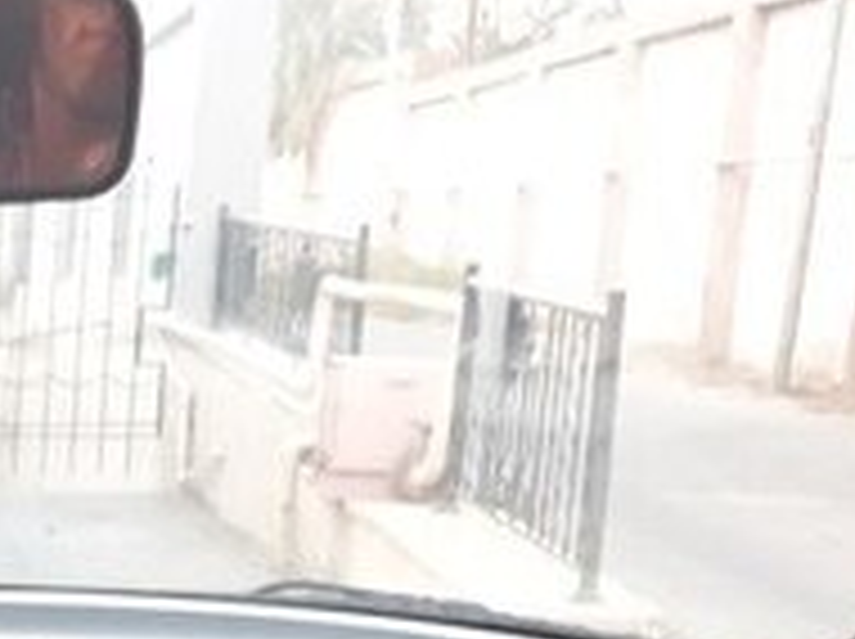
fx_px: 2319
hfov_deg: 18.6
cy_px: 1091
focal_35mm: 94
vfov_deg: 14.2
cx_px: -410
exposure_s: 1/17
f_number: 1.9
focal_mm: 3.6
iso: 200
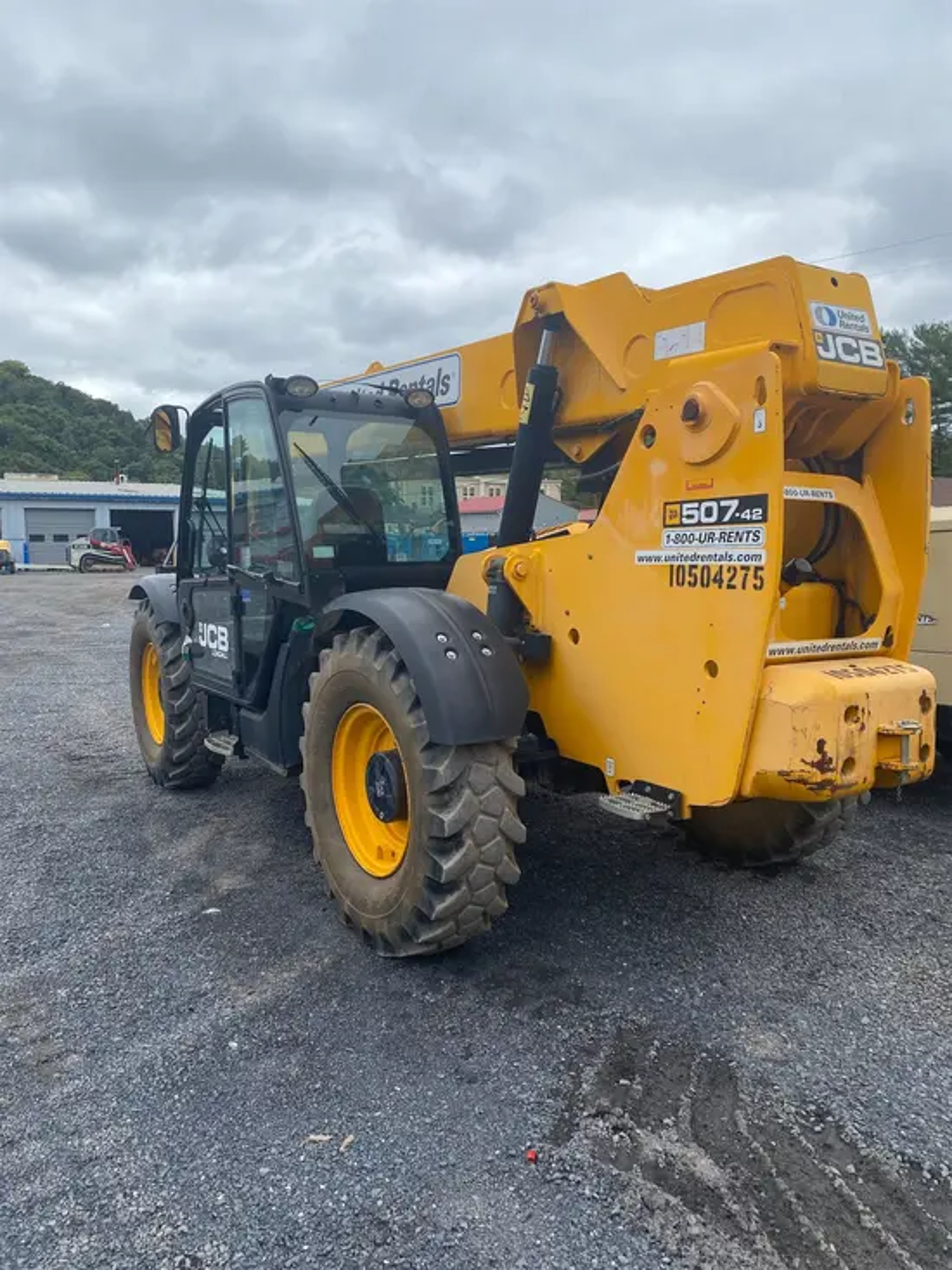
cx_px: 476
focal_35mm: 26
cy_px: 635
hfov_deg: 53.1
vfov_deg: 67.3
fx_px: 953
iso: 32
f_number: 1.8
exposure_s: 1/1565
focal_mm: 4.25
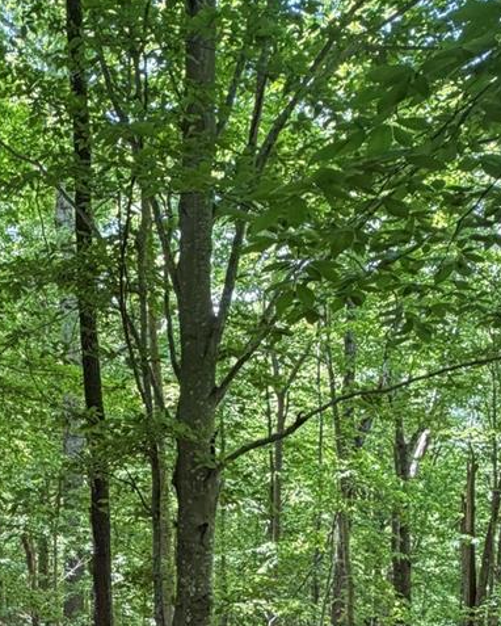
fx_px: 815
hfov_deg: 32.8
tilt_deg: -9.6
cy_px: 575
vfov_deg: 38.8
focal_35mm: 44
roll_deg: +2.9
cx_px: 68
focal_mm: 2.22
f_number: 2.2
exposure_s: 1/121
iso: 160
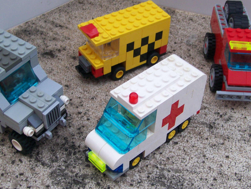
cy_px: 90
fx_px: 392
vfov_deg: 27.0
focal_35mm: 54
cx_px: 121
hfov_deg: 35.5
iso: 80
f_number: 2.7
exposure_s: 1/33.6
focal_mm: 6
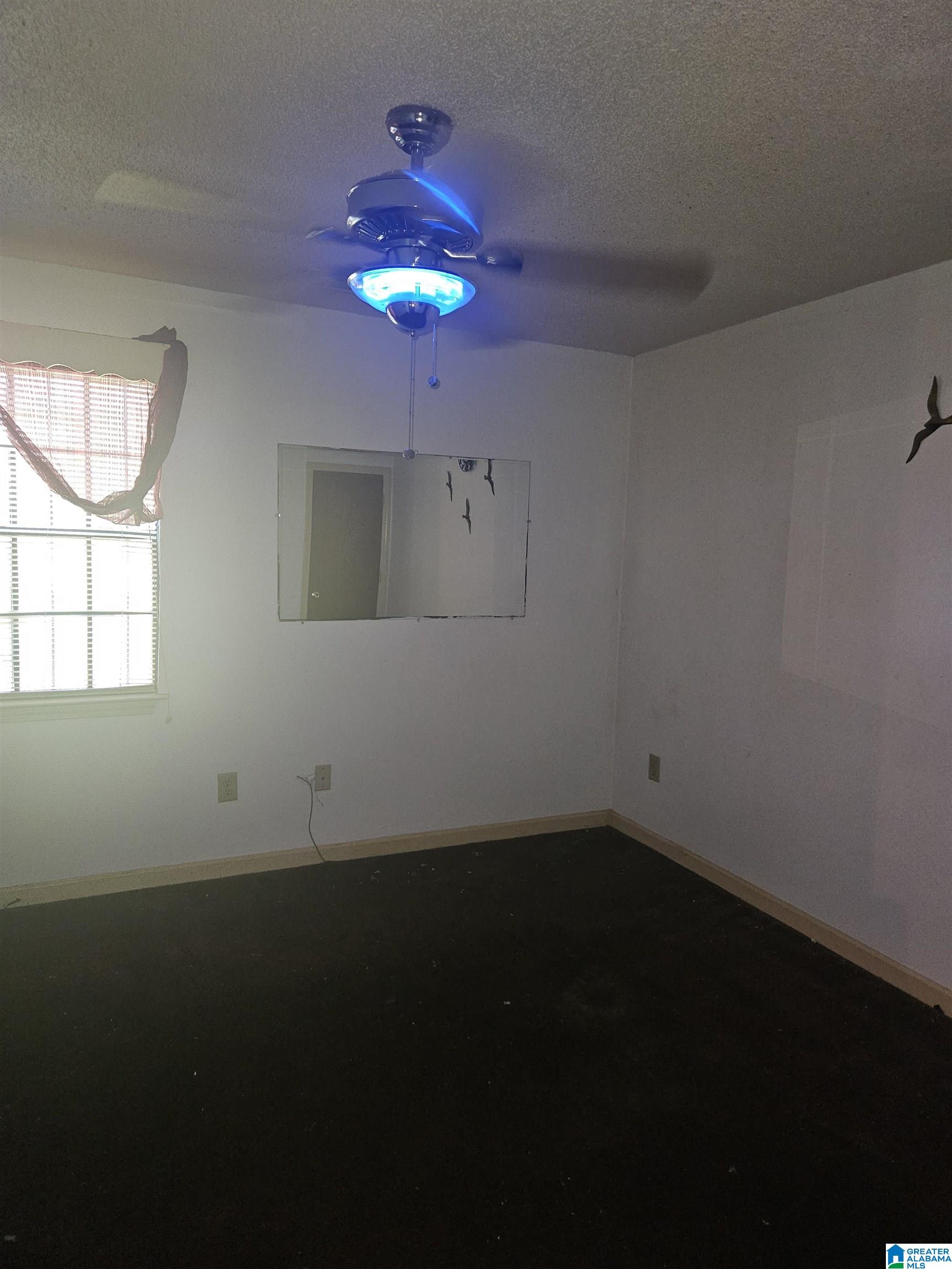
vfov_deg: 73.9
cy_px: 634
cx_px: 476
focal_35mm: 23
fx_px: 843
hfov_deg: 58.9
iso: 125
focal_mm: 5.4
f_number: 1.8
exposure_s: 1/20
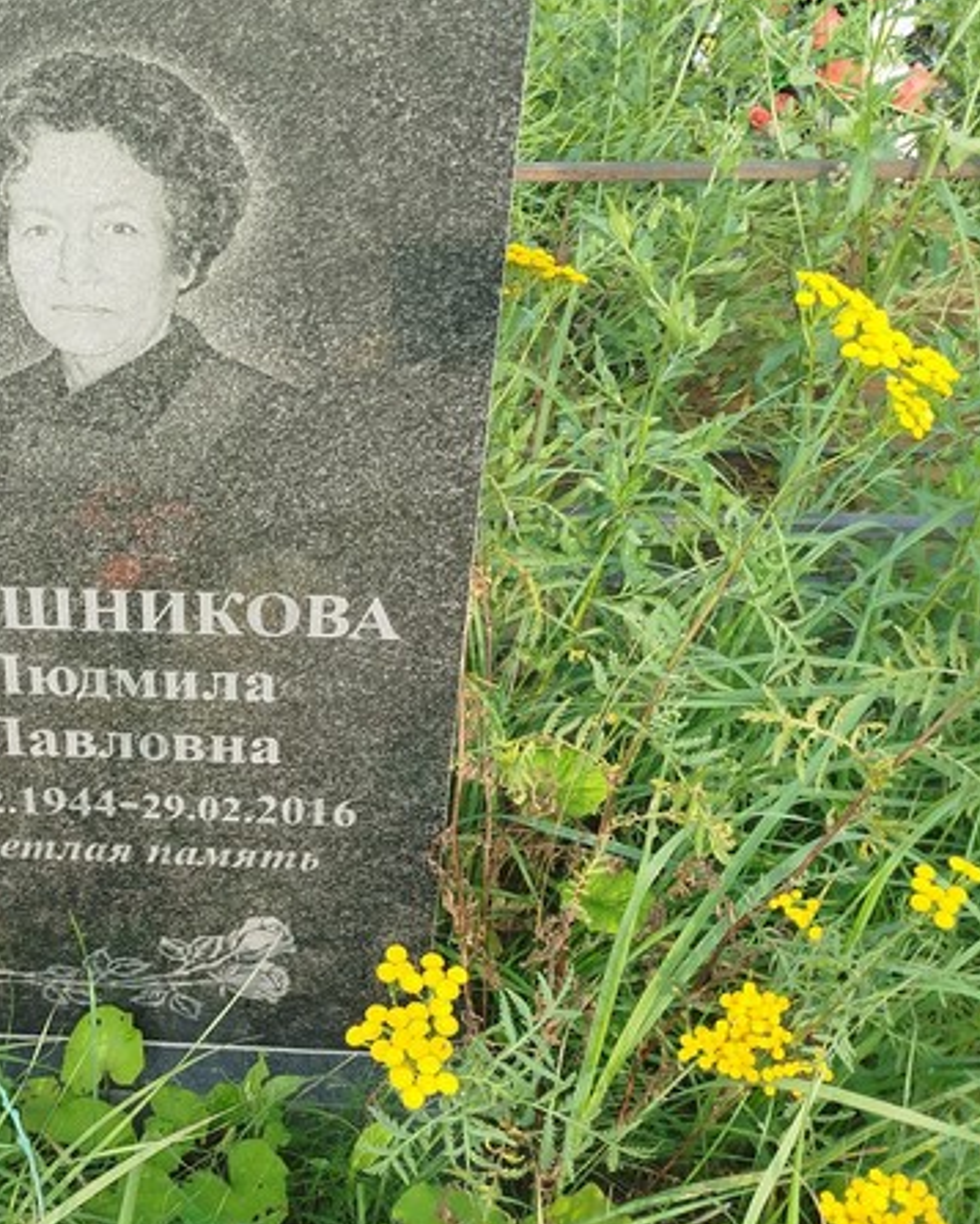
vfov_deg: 43.8
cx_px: 140
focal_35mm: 42
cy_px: 615
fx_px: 1522
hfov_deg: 34.1
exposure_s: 1/180
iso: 50
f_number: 1.7
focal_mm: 5.31
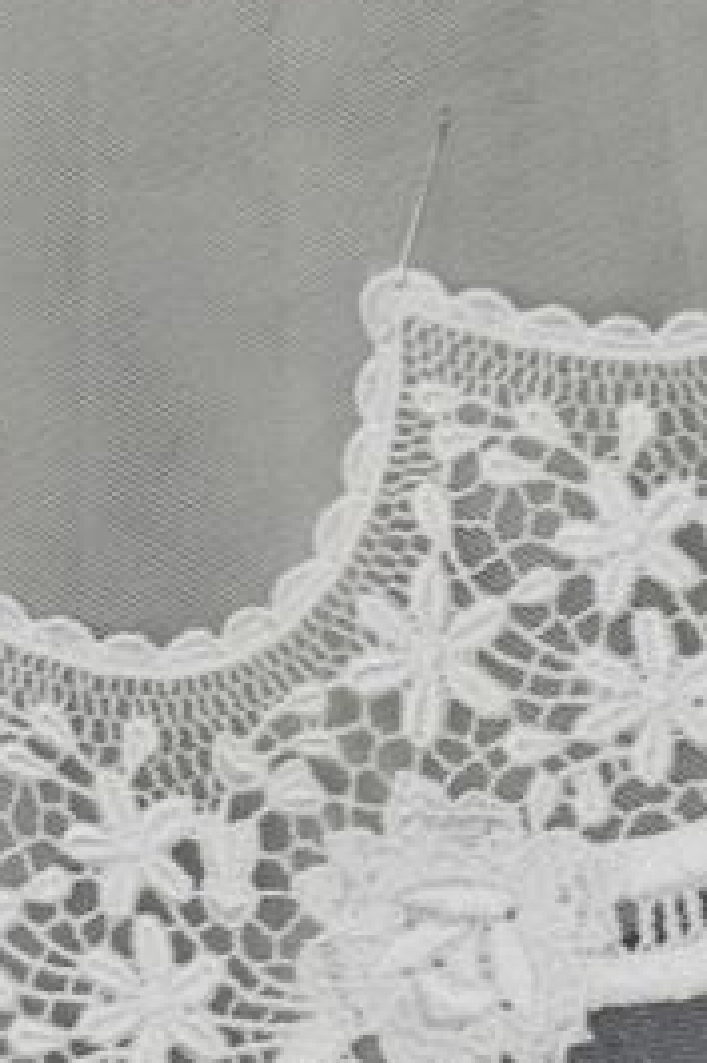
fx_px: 10482
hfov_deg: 3.9
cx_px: 363
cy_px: 212
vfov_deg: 5.8
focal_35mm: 355
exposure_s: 1/15
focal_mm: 35
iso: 100
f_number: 5.6
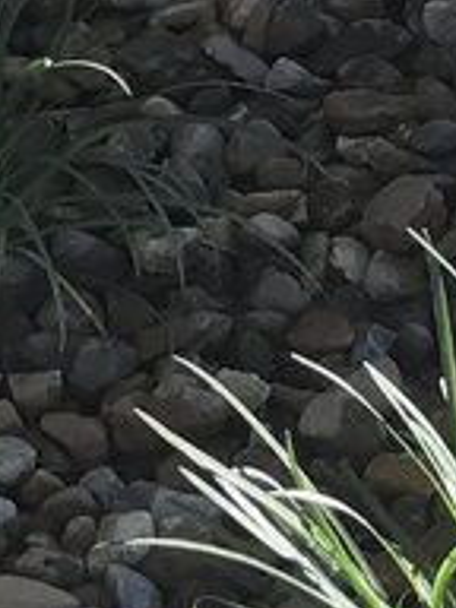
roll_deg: -1.4
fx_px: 4092
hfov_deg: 6.4
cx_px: 196
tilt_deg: -19.4
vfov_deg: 8.4
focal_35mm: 233
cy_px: -104
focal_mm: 3.99
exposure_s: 1/441
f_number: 1.8
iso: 20
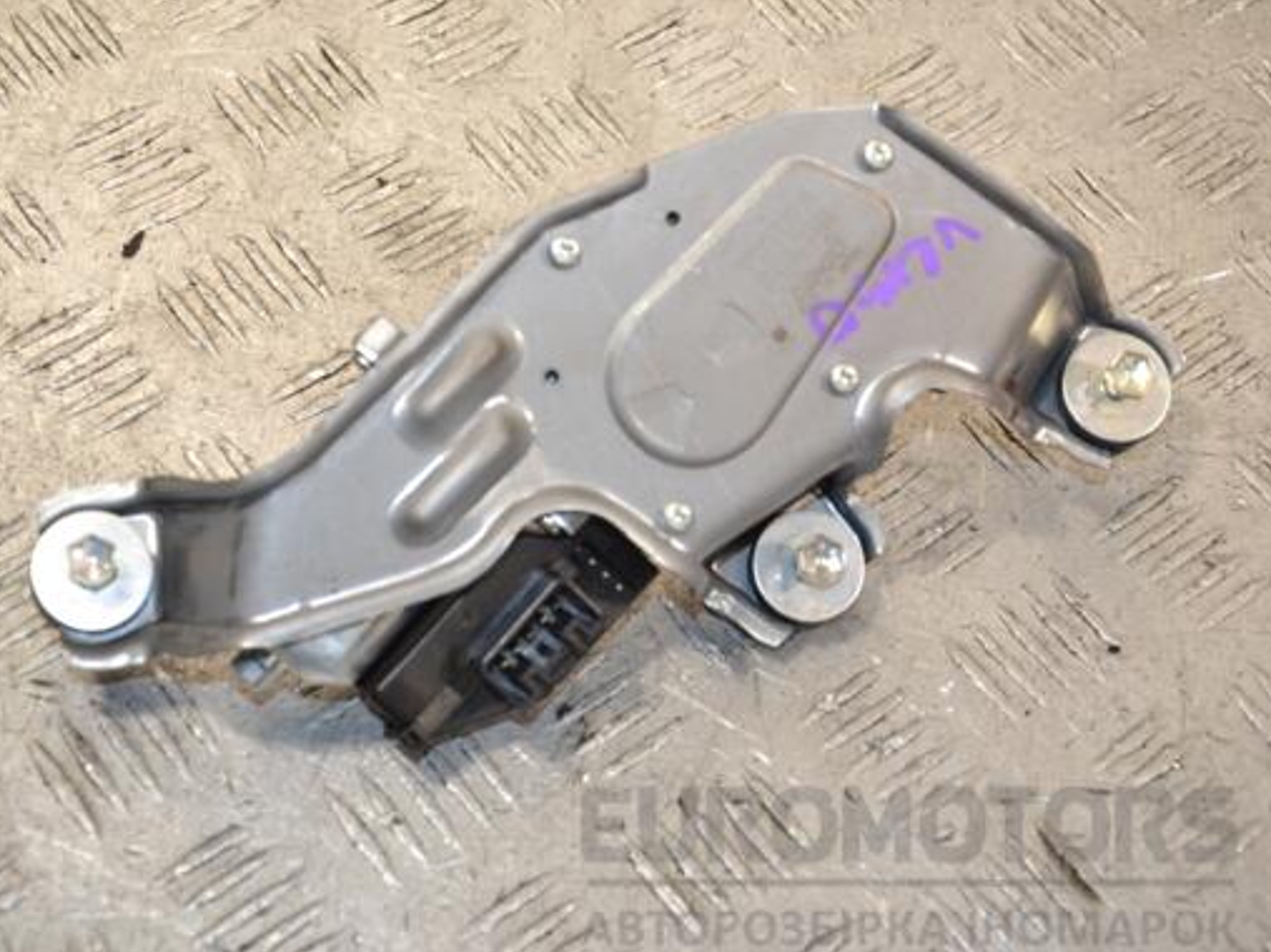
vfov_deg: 18.0
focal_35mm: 82
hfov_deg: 23.8
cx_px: 534
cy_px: 491
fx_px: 3010
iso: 800
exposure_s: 1/200
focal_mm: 48
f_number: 5.6
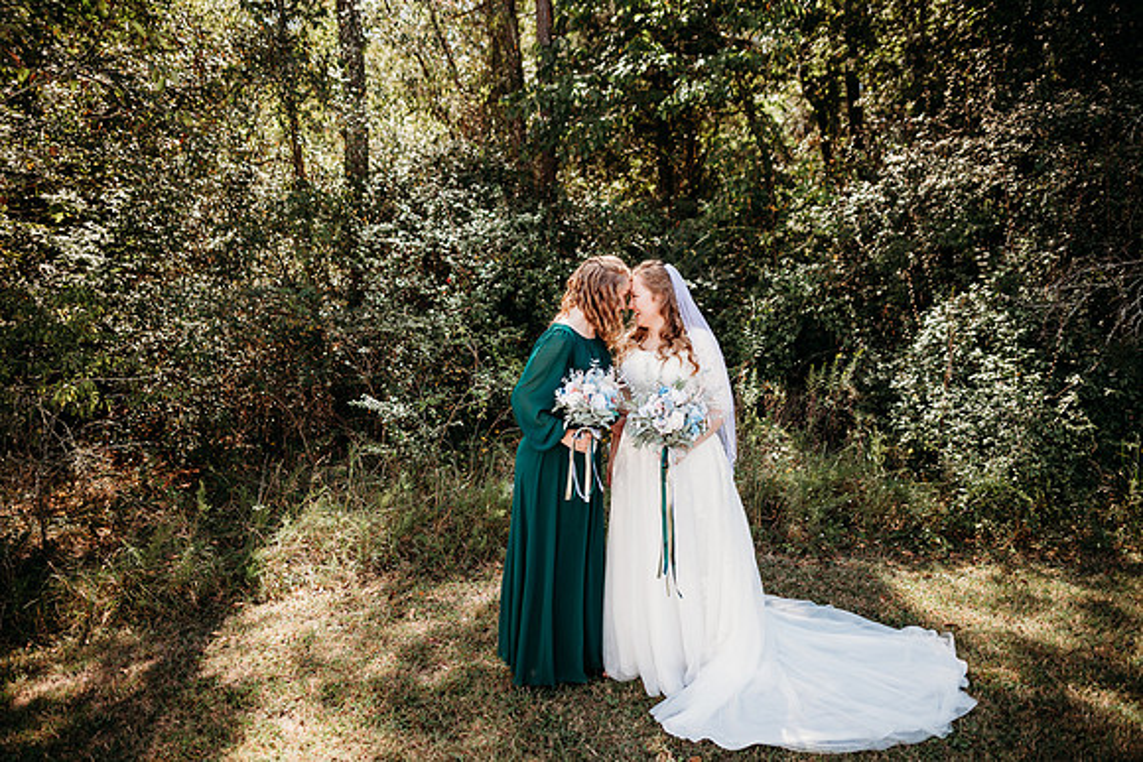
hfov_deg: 73.7
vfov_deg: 53.2
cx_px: 572
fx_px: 762
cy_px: 381
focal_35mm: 24
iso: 100
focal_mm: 24
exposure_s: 1/800
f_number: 2.2
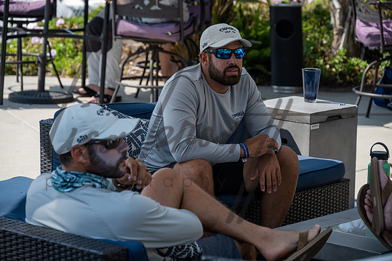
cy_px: 130
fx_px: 1525
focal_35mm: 140
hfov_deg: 14.7
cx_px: 196
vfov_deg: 9.8
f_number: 6.3
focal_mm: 140
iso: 125
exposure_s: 1/200
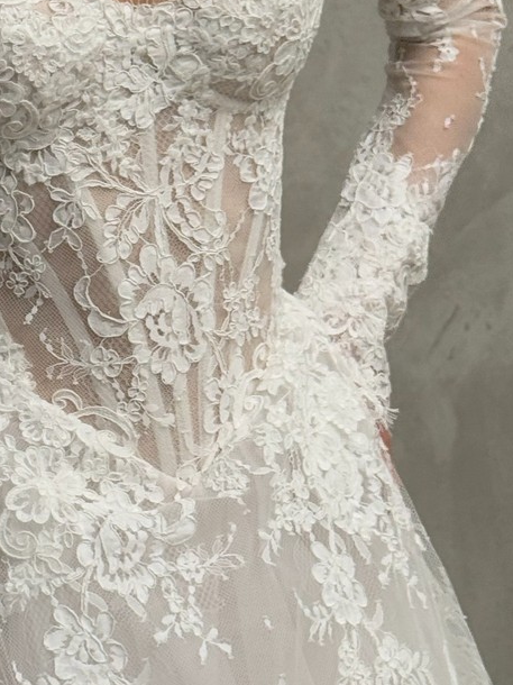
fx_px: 2491
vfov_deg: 15.6
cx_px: 76
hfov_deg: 11.7
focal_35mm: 126
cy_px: 334
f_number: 1.78
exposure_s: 1/84
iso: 100
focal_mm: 6.76
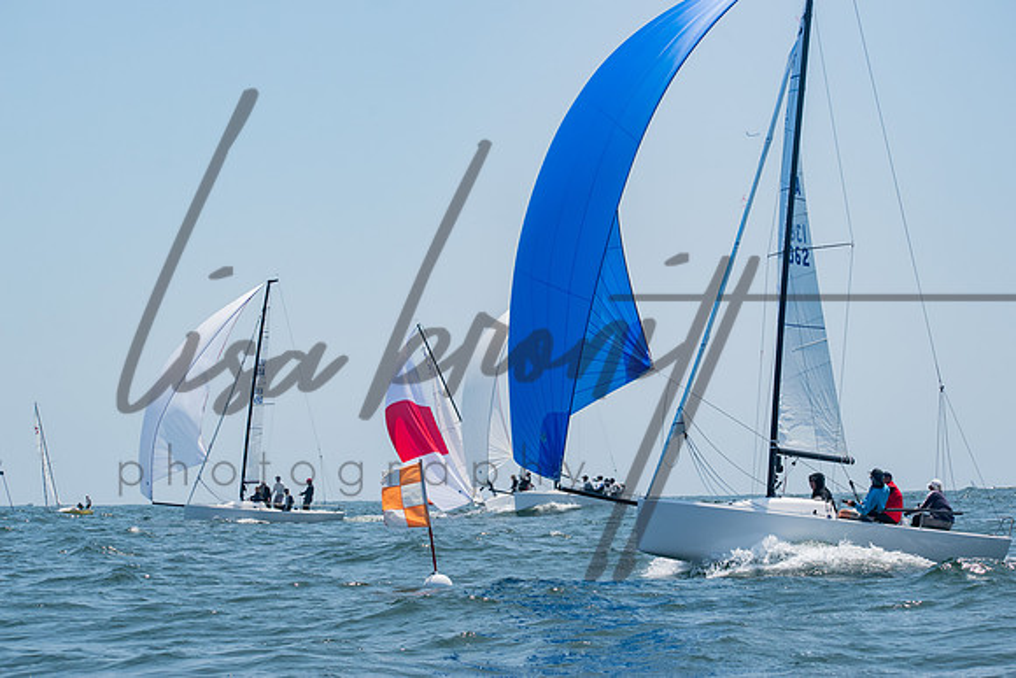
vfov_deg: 13.0
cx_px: 508
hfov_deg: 19.5
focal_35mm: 105
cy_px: 339
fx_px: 2964
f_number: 8
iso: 400
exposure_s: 1/1250
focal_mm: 70
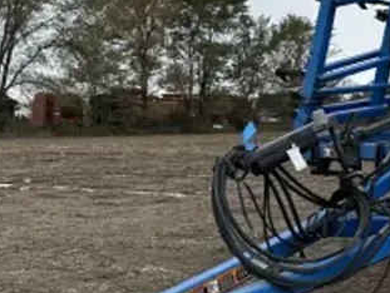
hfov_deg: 23.7
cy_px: 26
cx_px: 484
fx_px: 835
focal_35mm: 74
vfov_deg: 19.6
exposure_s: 1/1916
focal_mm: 6.86
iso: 80
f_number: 1.78
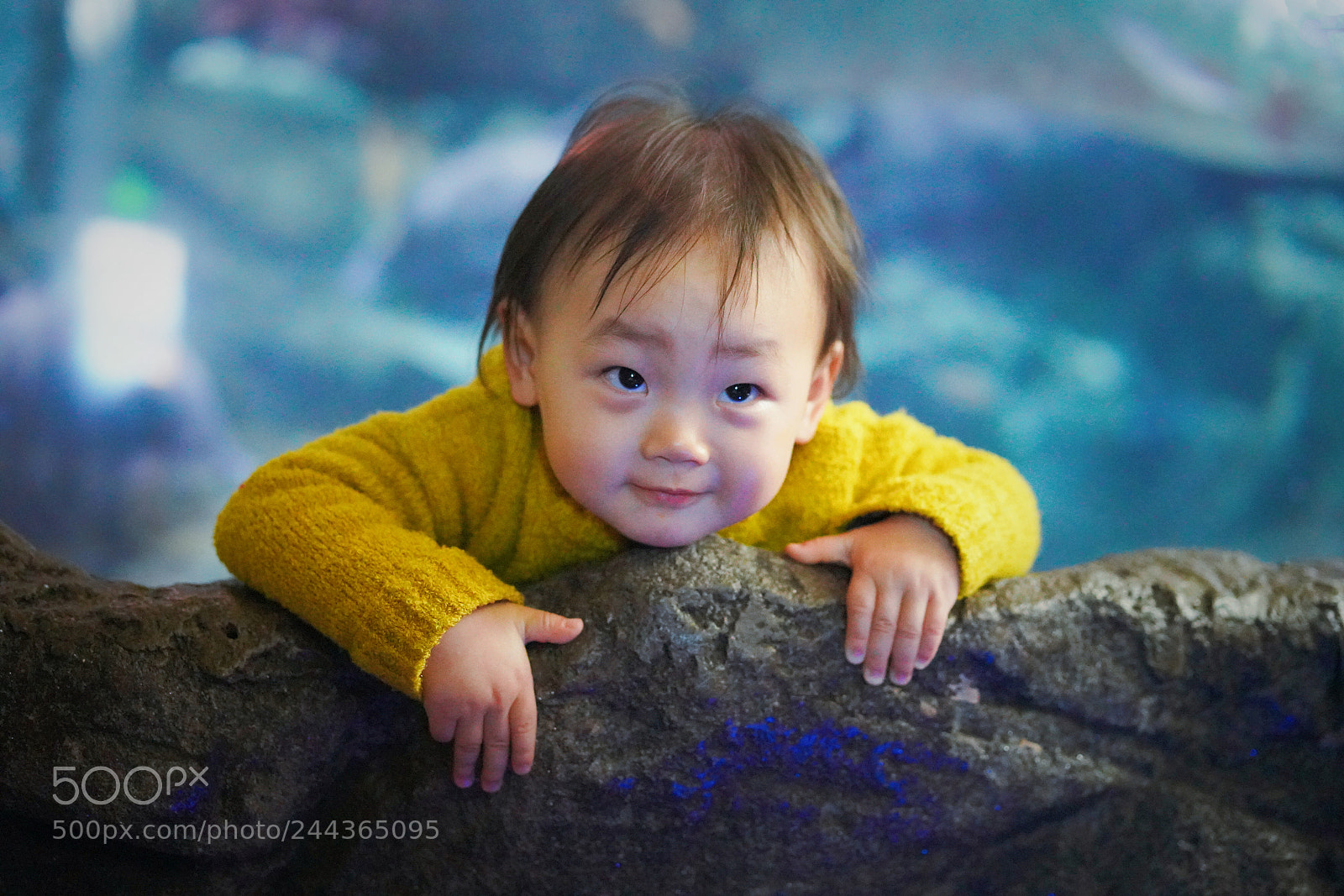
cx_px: 672
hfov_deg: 36.2
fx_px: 2053
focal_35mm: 55
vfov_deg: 24.6
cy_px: 448
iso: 12800
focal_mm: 55
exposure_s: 1/160
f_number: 2.2
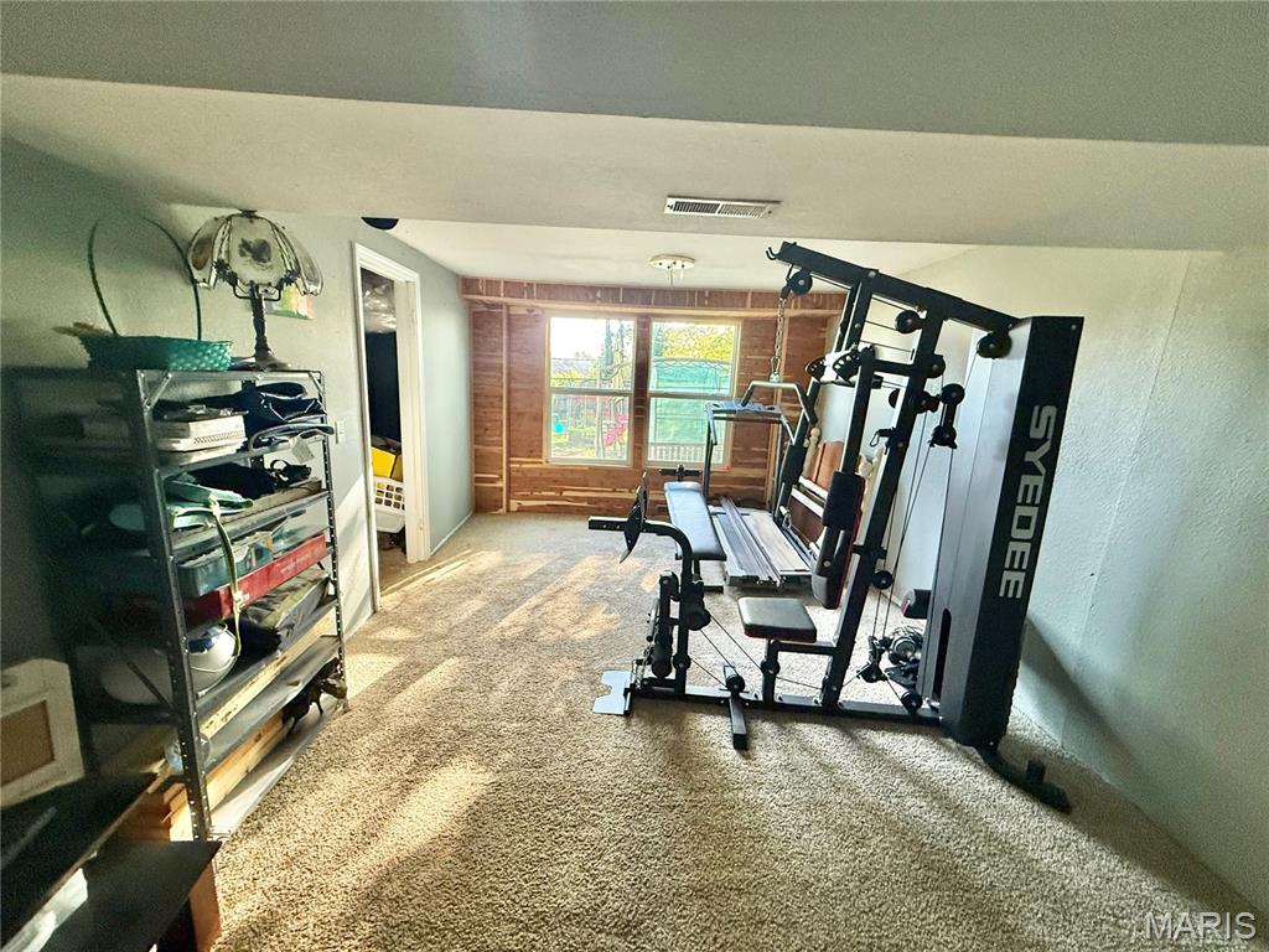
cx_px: 634
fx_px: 513
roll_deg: -0.8
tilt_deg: -9.9
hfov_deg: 102.1
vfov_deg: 85.7
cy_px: 476
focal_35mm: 14
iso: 320
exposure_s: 1/99
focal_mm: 2.22
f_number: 2.2
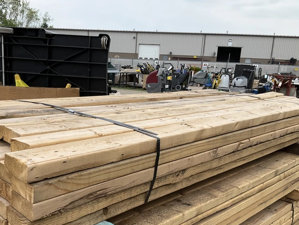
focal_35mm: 38
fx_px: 329
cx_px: 126
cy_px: 141
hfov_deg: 48.8
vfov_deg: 37.5
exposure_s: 1/1490
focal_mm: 3
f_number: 1.8
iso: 25
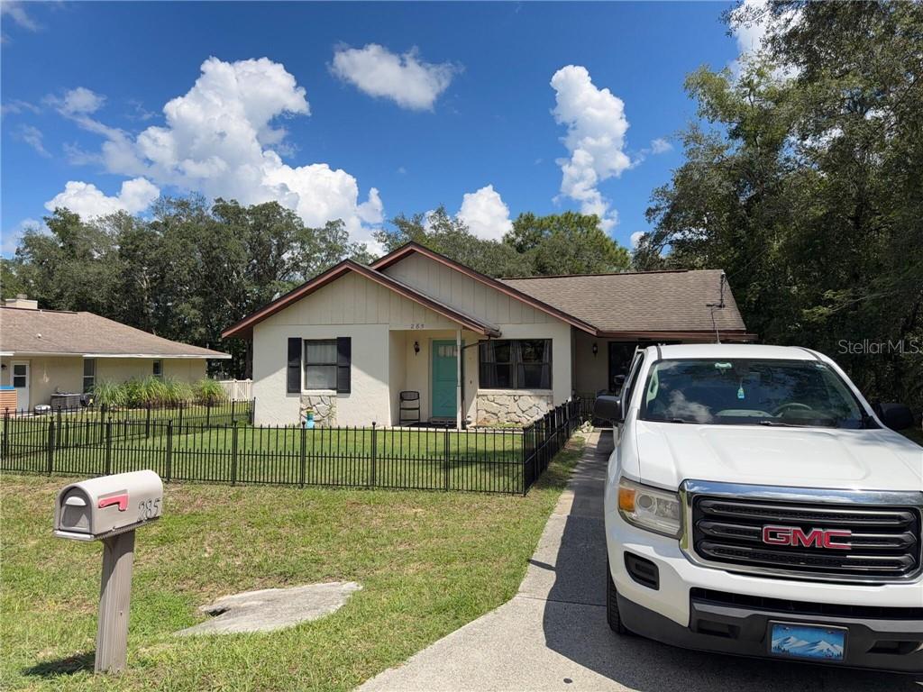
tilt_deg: +2.1
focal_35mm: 24
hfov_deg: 71.6
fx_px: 640
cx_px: 462
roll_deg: -2.6
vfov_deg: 56.8
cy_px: 346
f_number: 1.78
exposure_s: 1/6711
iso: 80
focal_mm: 6.76
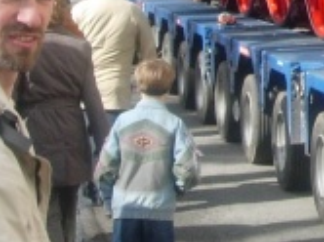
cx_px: 557
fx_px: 1570
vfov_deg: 8.5
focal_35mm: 168
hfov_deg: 11.1
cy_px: -201
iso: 79
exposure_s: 1/264
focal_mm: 7.8
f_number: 4.8
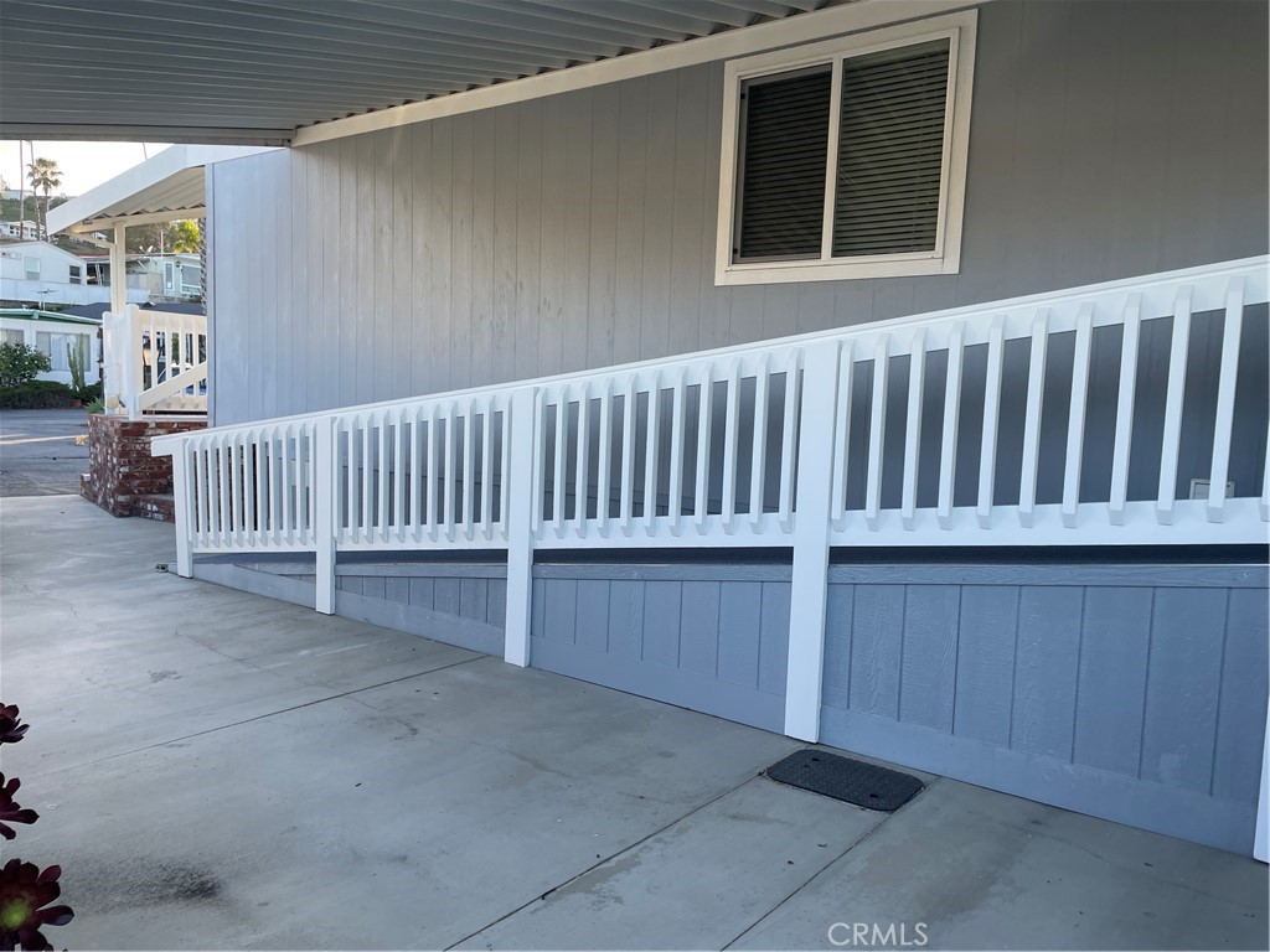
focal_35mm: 26
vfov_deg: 53.1
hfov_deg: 67.3
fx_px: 954
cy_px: 476
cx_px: 635
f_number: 1.6
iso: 32
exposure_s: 1/290
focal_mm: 4.2
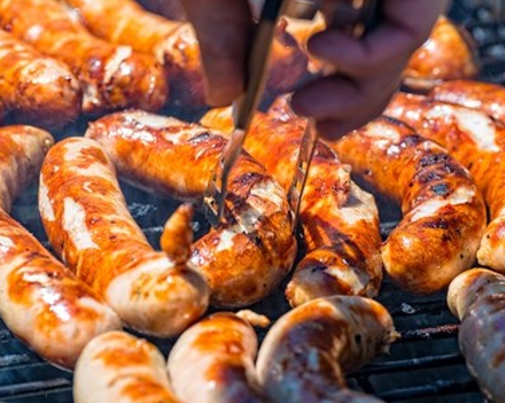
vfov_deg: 8.0
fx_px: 2882
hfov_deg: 10.0
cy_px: 218
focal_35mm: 193
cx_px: 234
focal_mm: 155
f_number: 8
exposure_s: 1/250
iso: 100
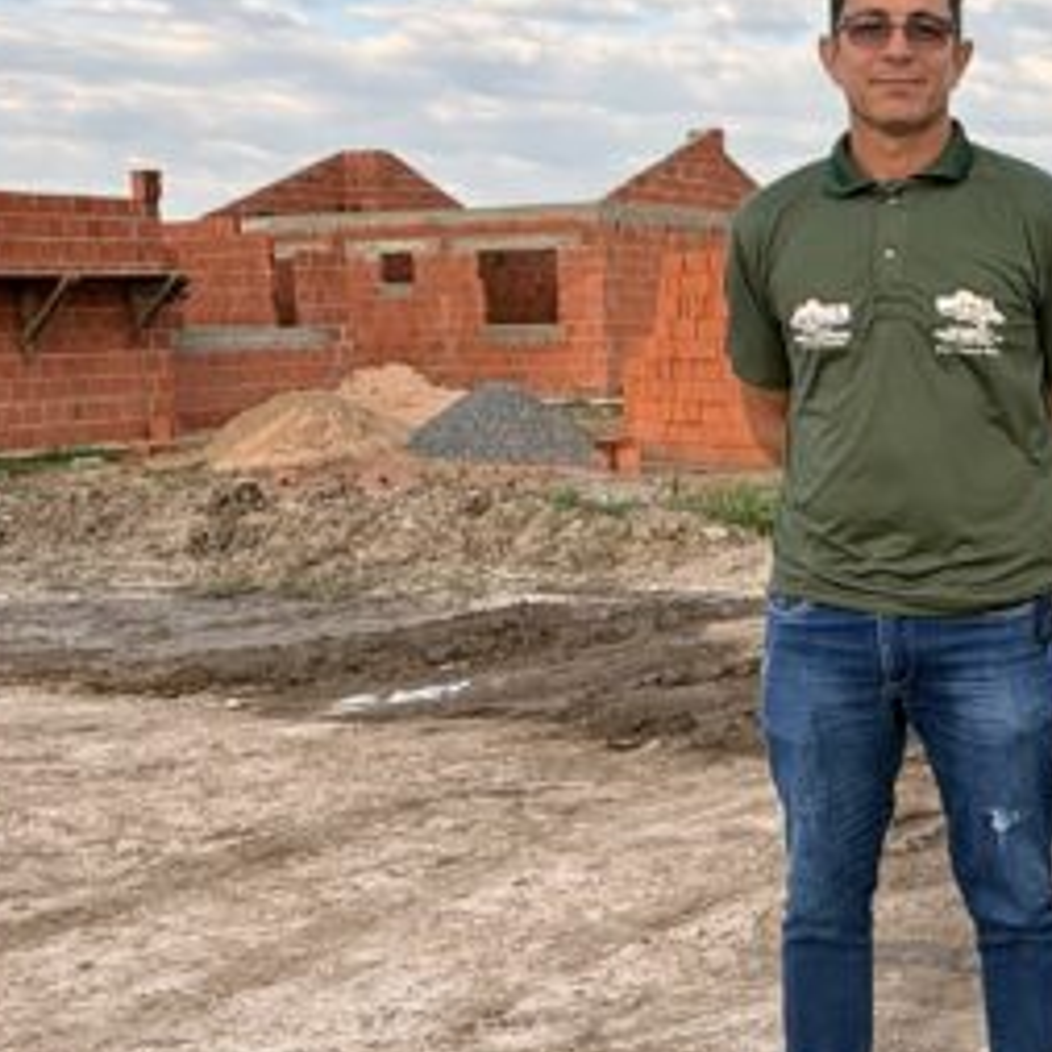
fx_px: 1719
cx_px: 1073
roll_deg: +1.4
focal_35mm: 50
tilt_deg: -6.7
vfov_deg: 34.0
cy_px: 511
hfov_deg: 31.3
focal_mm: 2.22
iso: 50
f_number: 2.2
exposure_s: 1/686
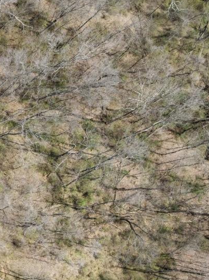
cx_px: -120
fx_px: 475
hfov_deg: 20.5
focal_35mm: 59
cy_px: 231
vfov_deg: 31.7
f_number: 2.8
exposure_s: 1/500
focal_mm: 8.38
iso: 100
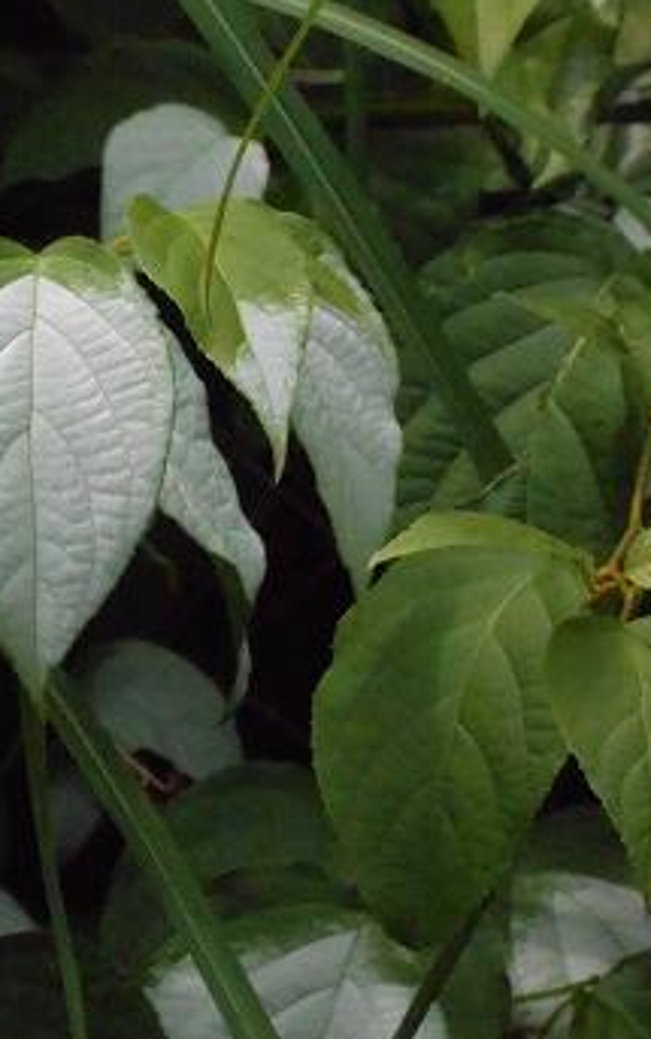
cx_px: -11
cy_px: 518
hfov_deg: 5.9
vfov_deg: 9.4
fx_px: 6289
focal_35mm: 222
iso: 1600
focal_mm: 27.6
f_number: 21
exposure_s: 1/400
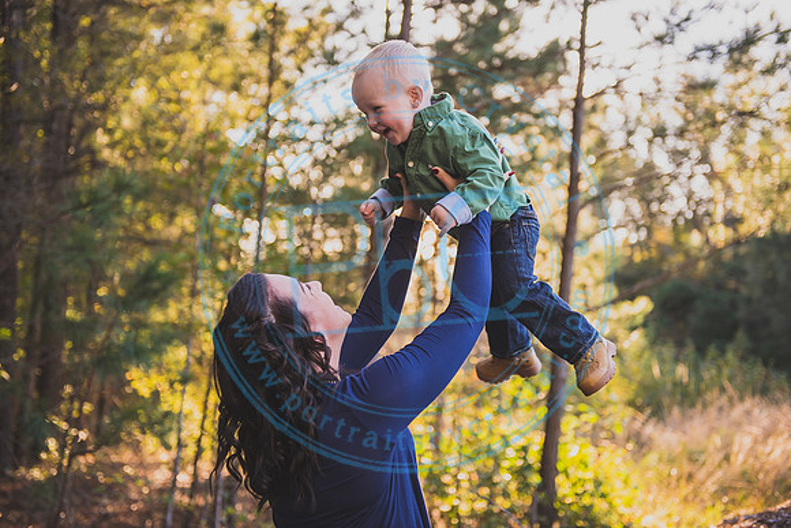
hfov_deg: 41.1
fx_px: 1055
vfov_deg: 28.1
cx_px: 396
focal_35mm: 48
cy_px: 264
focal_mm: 48
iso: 200
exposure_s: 1/200
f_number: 2.8
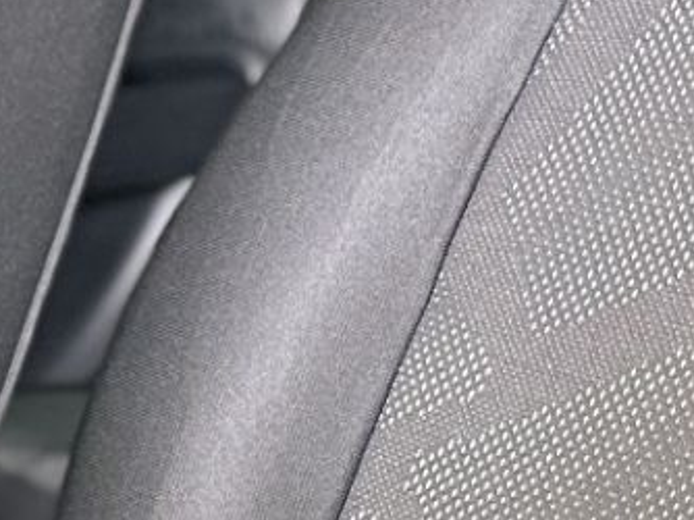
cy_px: 289
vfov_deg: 10.7
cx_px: -114
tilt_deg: -7.8
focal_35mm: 138
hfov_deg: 13.9
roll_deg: +2.5
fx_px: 2765
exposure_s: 1/60
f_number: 1.78
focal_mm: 6.86
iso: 640
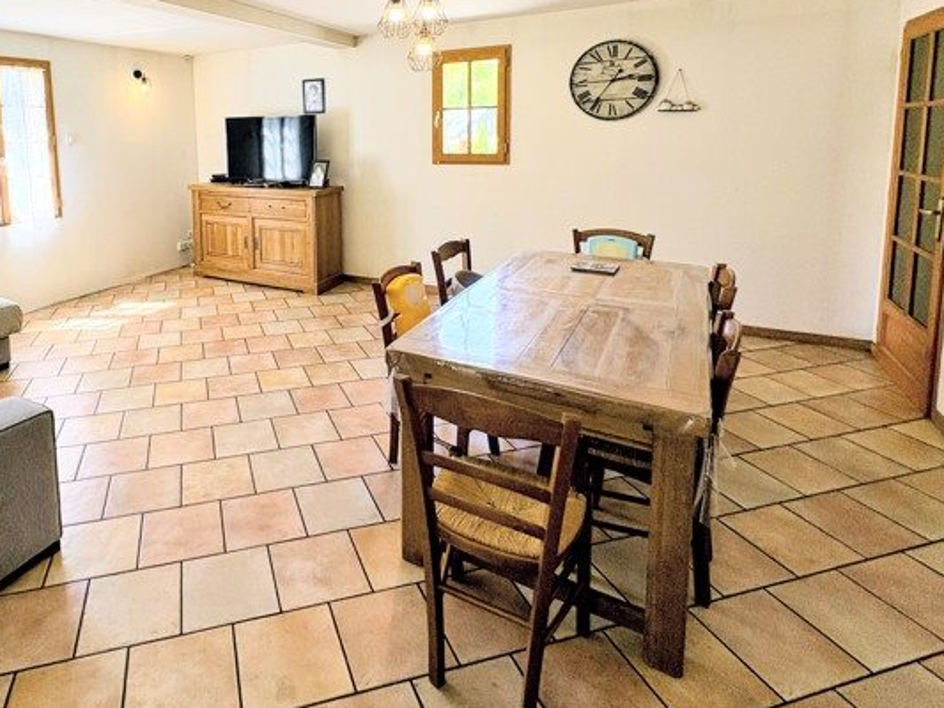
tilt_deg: -6.7
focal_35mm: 21
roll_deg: +1.2
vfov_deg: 60.7
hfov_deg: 76.6
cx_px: 319
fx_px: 573
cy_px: 195
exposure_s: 1/135
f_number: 2.2
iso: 125
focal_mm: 2.22
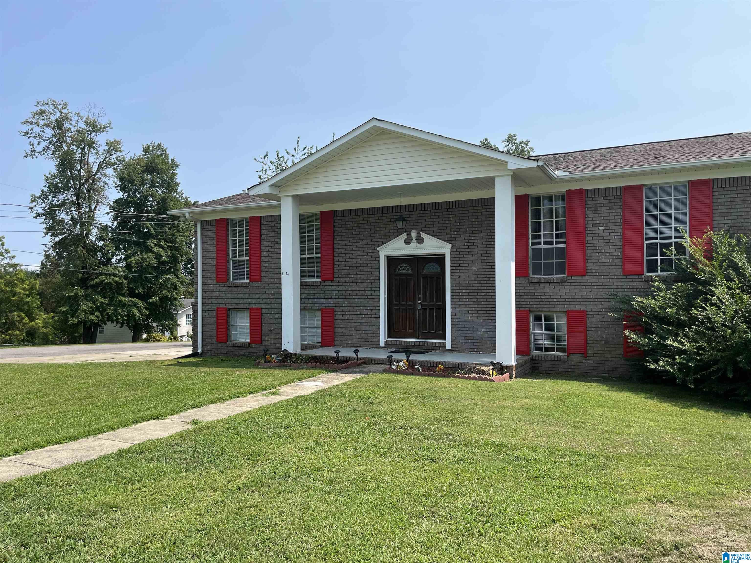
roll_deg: +0.2
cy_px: 282
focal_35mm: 26
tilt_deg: +0.6
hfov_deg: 67.3
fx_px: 564
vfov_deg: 53.1
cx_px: 376
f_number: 1.6
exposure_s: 1/3413
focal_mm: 5.1
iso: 50
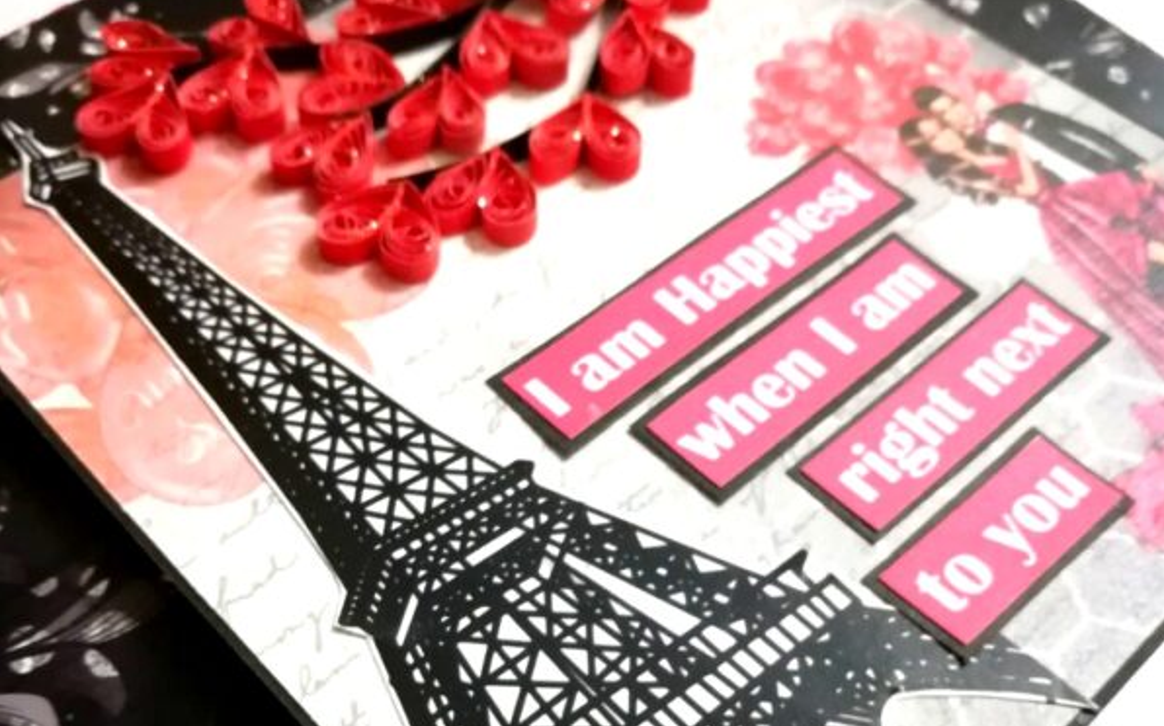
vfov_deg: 33.4
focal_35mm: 37
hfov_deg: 52.8
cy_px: 584
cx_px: 584
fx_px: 1173
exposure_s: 1/20
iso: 640
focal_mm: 3.83
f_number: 2.2
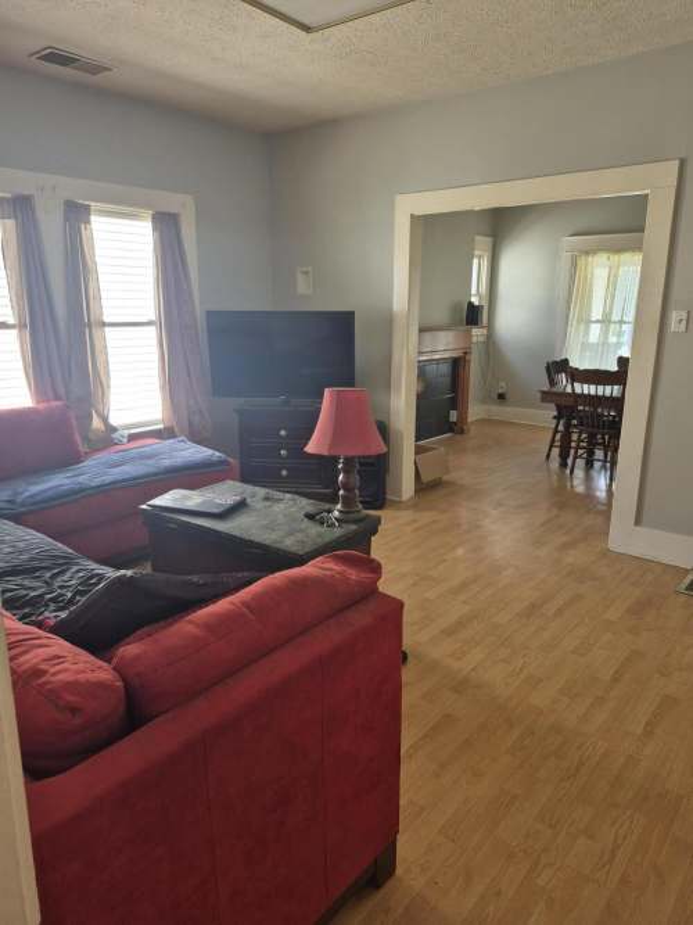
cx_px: 346
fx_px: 614
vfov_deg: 73.9
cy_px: 462
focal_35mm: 23
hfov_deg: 58.9
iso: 64
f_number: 1.8
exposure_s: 1/180
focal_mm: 5.4
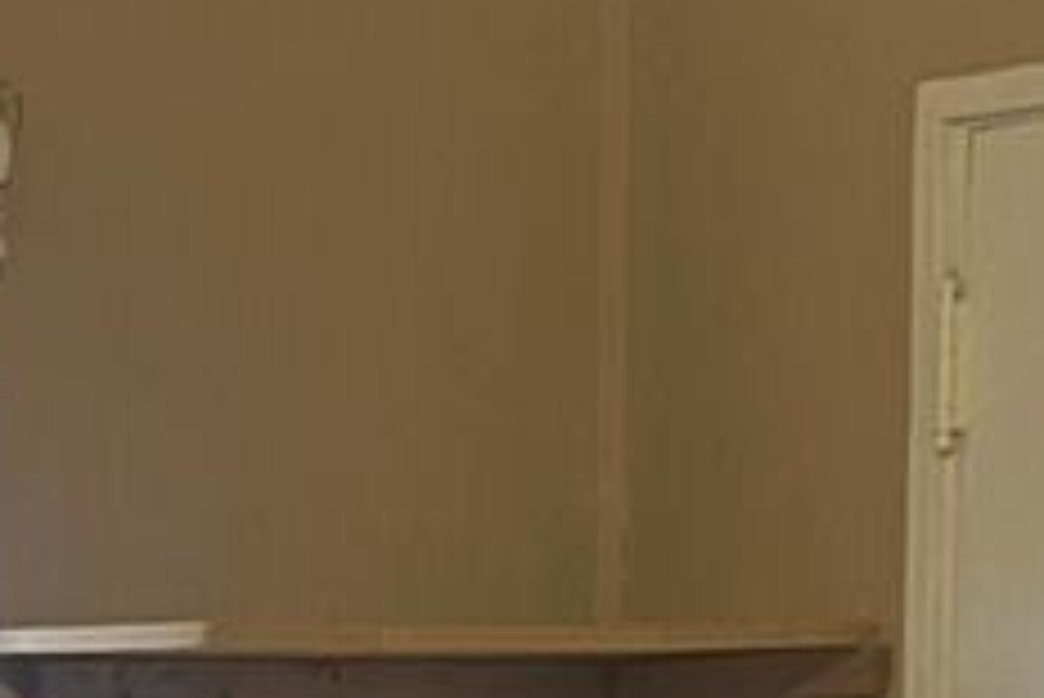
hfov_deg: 11.3
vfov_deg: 7.2
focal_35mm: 179
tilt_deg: -9.9
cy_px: 1770
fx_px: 5194
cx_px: -50
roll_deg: +2.0
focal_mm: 5.7
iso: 320
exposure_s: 1/60
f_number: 1.5
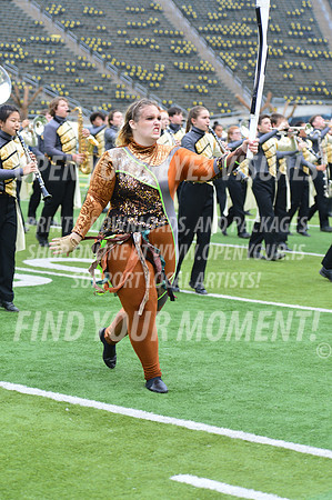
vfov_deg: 19.5
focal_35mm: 105
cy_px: 250
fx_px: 1456
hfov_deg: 13.0
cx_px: 166
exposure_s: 1/400
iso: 640
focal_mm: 105
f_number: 4.5
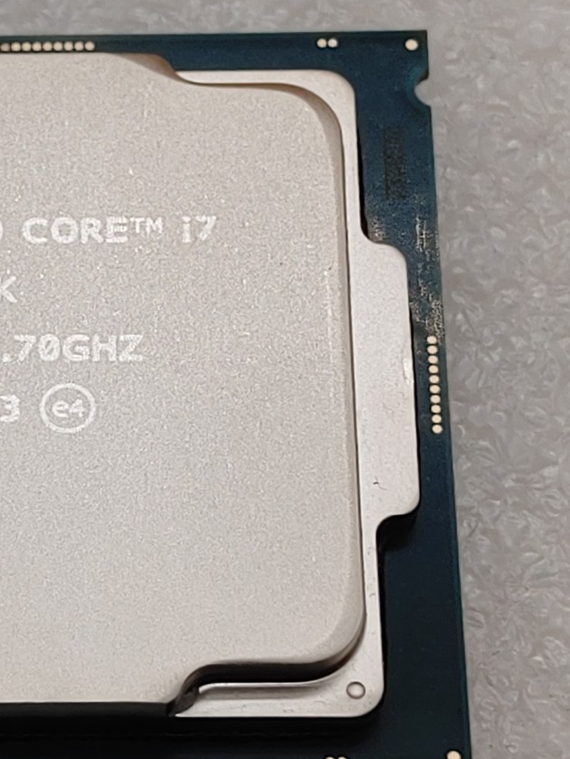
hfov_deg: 10.2
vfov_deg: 13.7
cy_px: 394
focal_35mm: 144
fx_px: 3160
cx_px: 31
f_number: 1.8
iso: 50
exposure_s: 1/366
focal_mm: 4.36
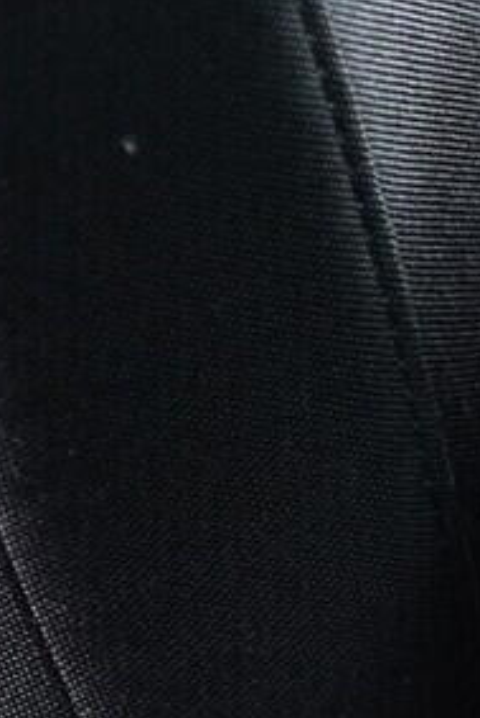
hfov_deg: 6.9
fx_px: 3655
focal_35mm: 183
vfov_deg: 11.1
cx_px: 1349
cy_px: 825
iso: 2000
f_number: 2.8
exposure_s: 1/40
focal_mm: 24
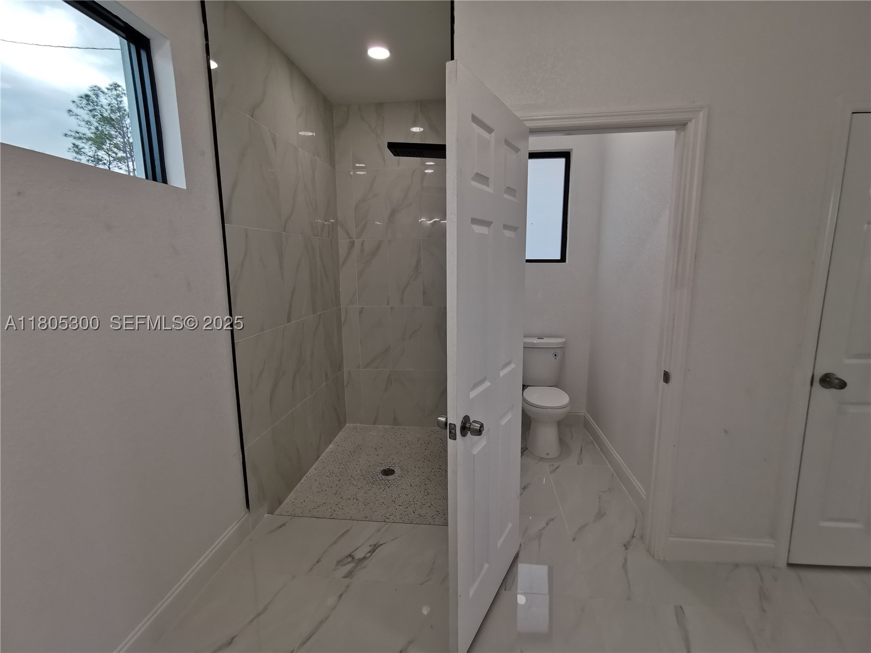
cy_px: 326
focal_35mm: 16
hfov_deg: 94.5
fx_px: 403
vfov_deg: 78.1
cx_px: 436
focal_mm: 2.35
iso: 100
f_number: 2.2
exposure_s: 1/120
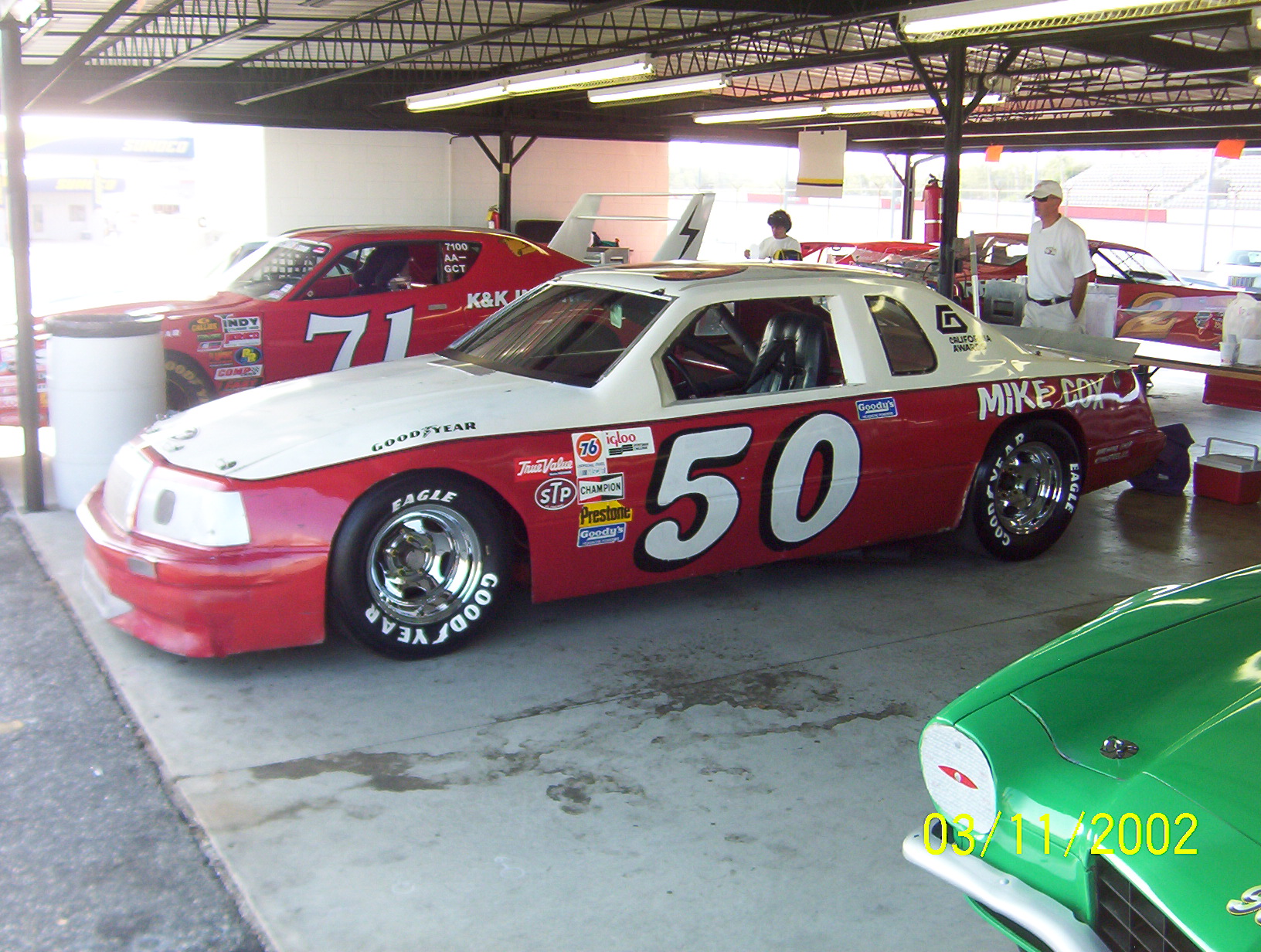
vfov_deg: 39.8
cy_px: 476
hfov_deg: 51.2
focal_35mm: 36
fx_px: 1315
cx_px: 630
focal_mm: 5.54
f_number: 2.76
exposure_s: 1/188
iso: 100
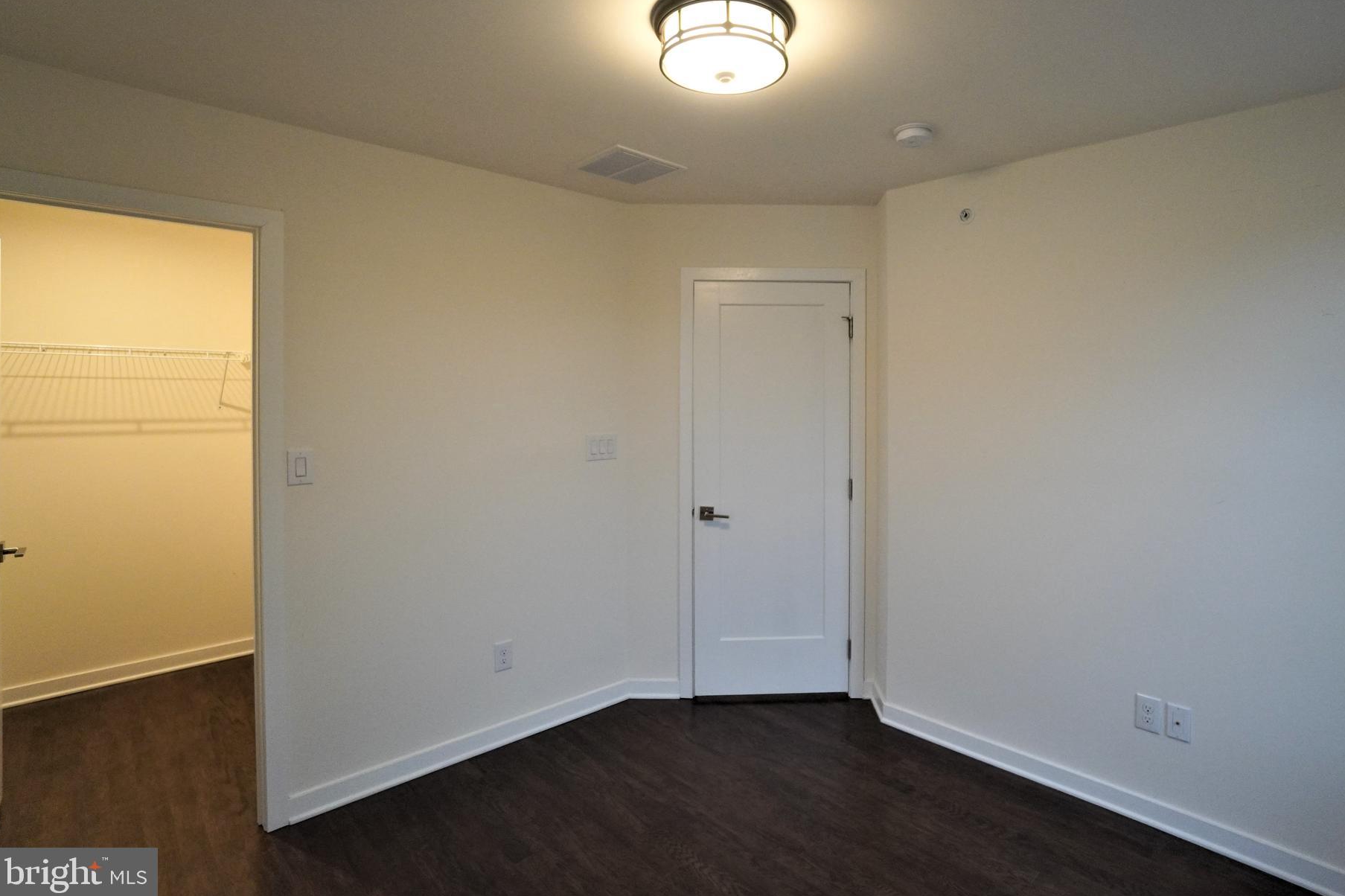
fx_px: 635
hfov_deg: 92.8
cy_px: 394
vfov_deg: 70.2
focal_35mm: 17
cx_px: 755
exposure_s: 1/160
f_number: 4
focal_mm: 10
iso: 1600
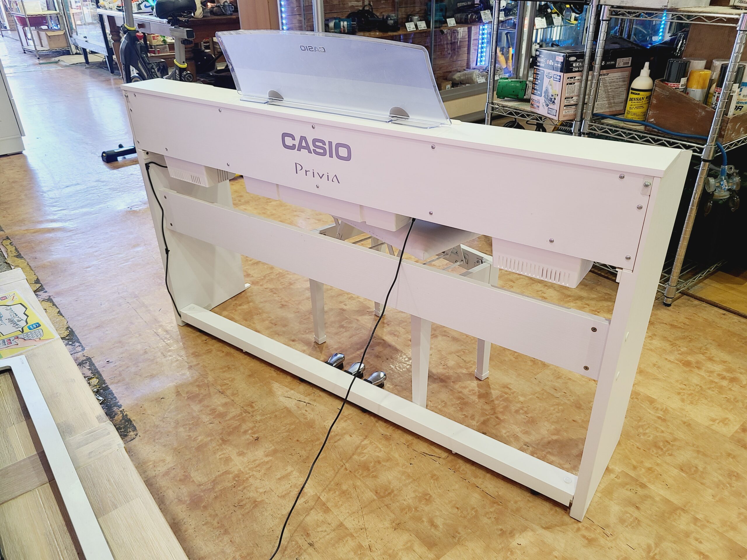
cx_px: 374
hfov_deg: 67.3
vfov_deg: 53.1
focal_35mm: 26
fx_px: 561
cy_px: 280
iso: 64
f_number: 1.8
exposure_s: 1/50
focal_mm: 5.4
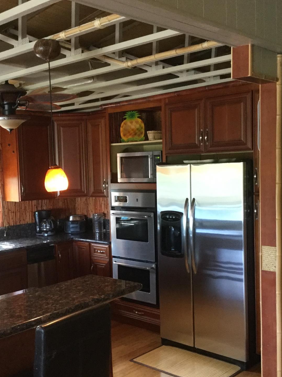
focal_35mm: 43
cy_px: 203
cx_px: 113
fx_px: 467
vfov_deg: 43.8
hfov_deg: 33.5
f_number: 2.4
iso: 200
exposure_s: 1/24
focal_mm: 3.3
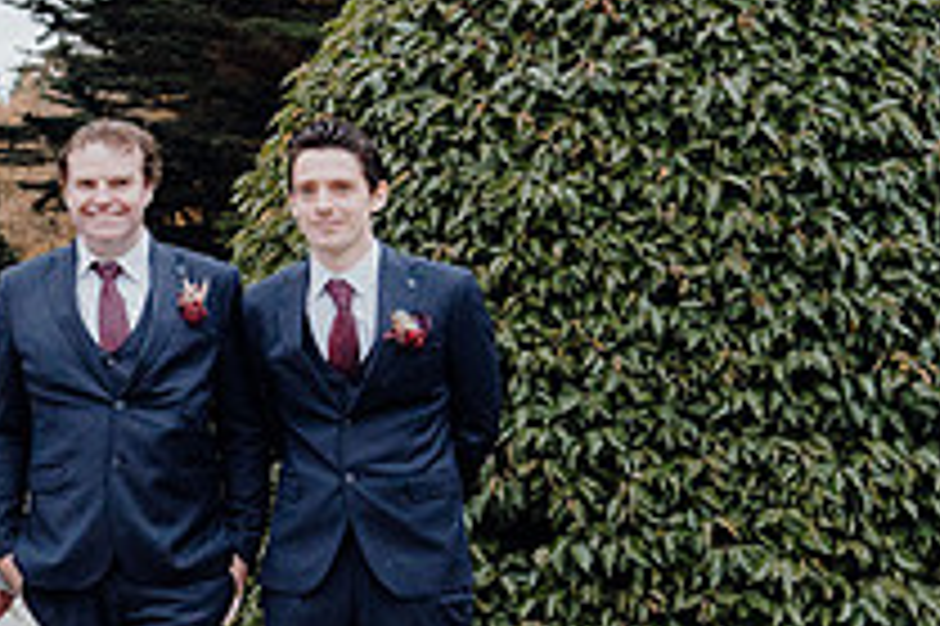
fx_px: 2322
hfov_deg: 21.2
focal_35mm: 89
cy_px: 363
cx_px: -198
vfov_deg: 15.3
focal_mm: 32
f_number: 5
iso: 4000
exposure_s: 1/200
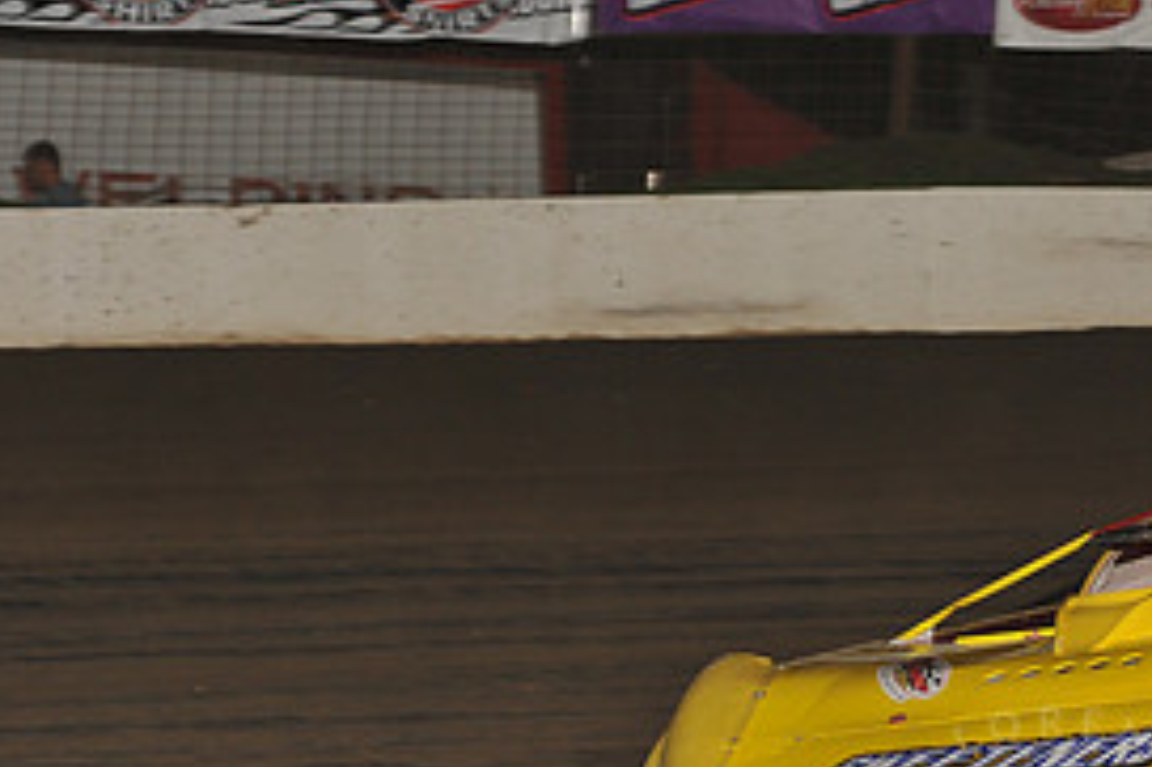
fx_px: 6268
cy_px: 572
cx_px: 1050
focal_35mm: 196
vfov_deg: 7.0
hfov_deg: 10.4
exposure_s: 1/320
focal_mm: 92
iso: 640
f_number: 6.3
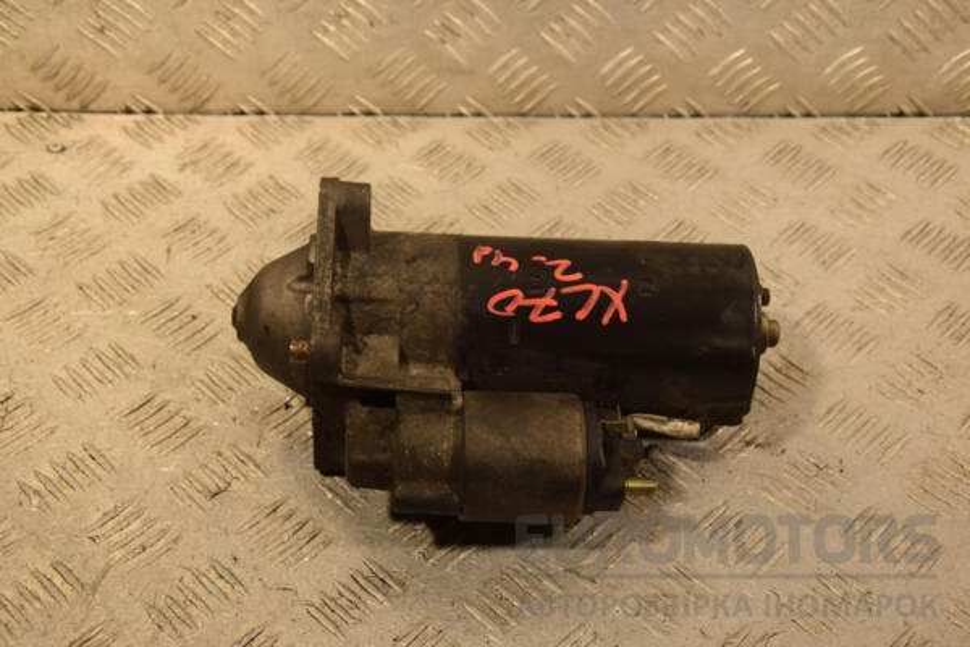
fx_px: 1414
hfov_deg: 37.9
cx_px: 485
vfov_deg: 25.8
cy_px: 324
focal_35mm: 52
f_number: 6.3
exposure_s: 1/160
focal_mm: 35
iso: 800
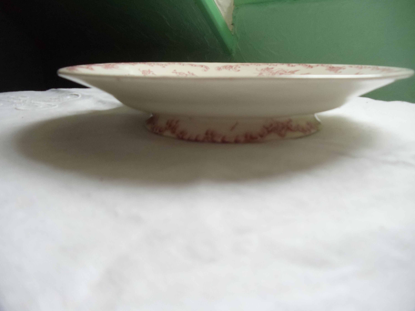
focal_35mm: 44
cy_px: 156
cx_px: 208
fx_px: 528
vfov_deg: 32.9
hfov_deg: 42.9
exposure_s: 1/40
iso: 400
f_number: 3.5
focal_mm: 6
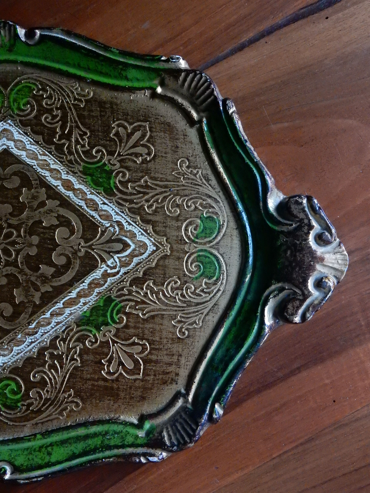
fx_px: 613
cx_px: 185
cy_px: 246
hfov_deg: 33.6
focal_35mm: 43
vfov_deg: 43.9
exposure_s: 1/50
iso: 1600
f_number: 4.2
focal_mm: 7.6
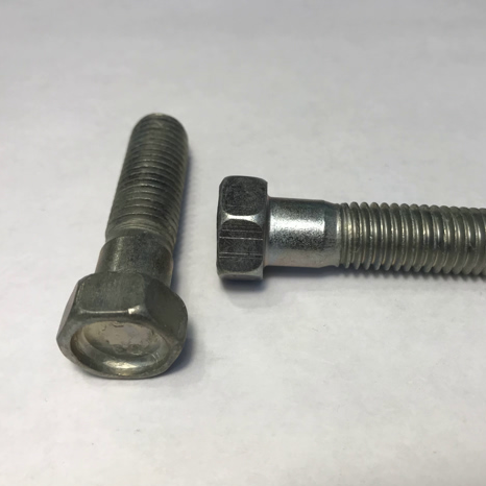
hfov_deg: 48.2
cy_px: 242
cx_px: 291
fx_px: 540
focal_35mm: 34
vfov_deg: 48.5
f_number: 1.8
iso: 40
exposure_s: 1/100
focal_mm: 3.99
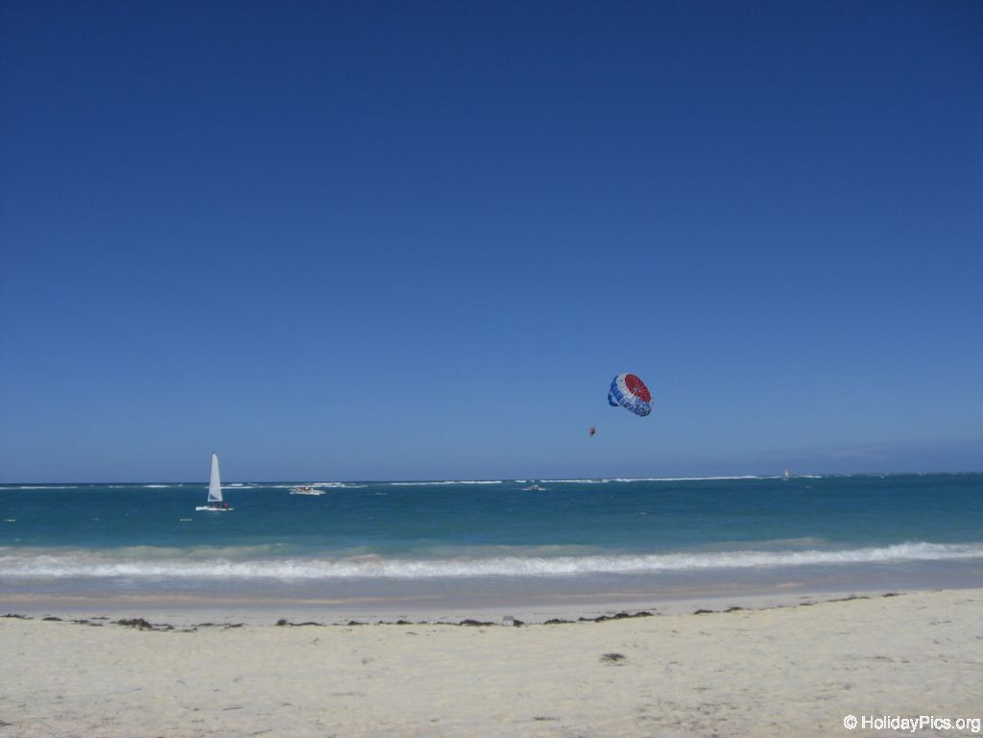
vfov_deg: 37.7
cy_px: 369
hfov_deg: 49.0
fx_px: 1079
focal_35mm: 38
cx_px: 492
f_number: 8
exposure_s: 1/500
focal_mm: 6.2
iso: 64
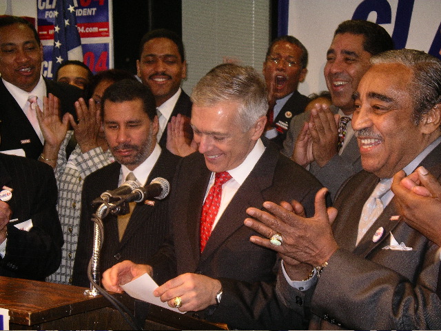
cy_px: 166
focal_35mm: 84
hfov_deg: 23.3
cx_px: 220
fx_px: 1070
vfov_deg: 17.6
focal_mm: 17.4
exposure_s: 1/60
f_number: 3.6
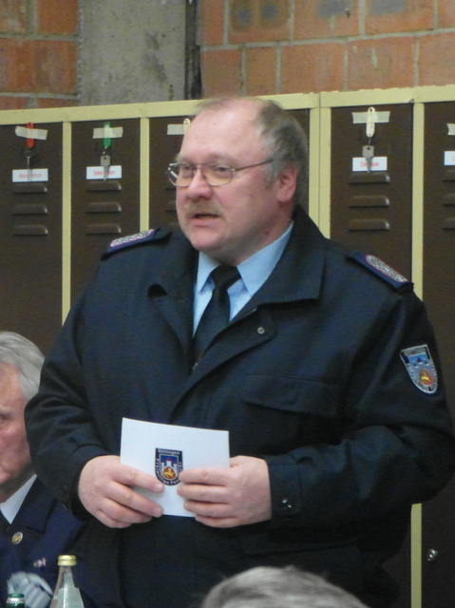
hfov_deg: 8.6
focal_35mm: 173
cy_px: 304
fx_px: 3036
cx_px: 228
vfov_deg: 11.4
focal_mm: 30.8
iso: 1600
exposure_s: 1/20
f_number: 4.5
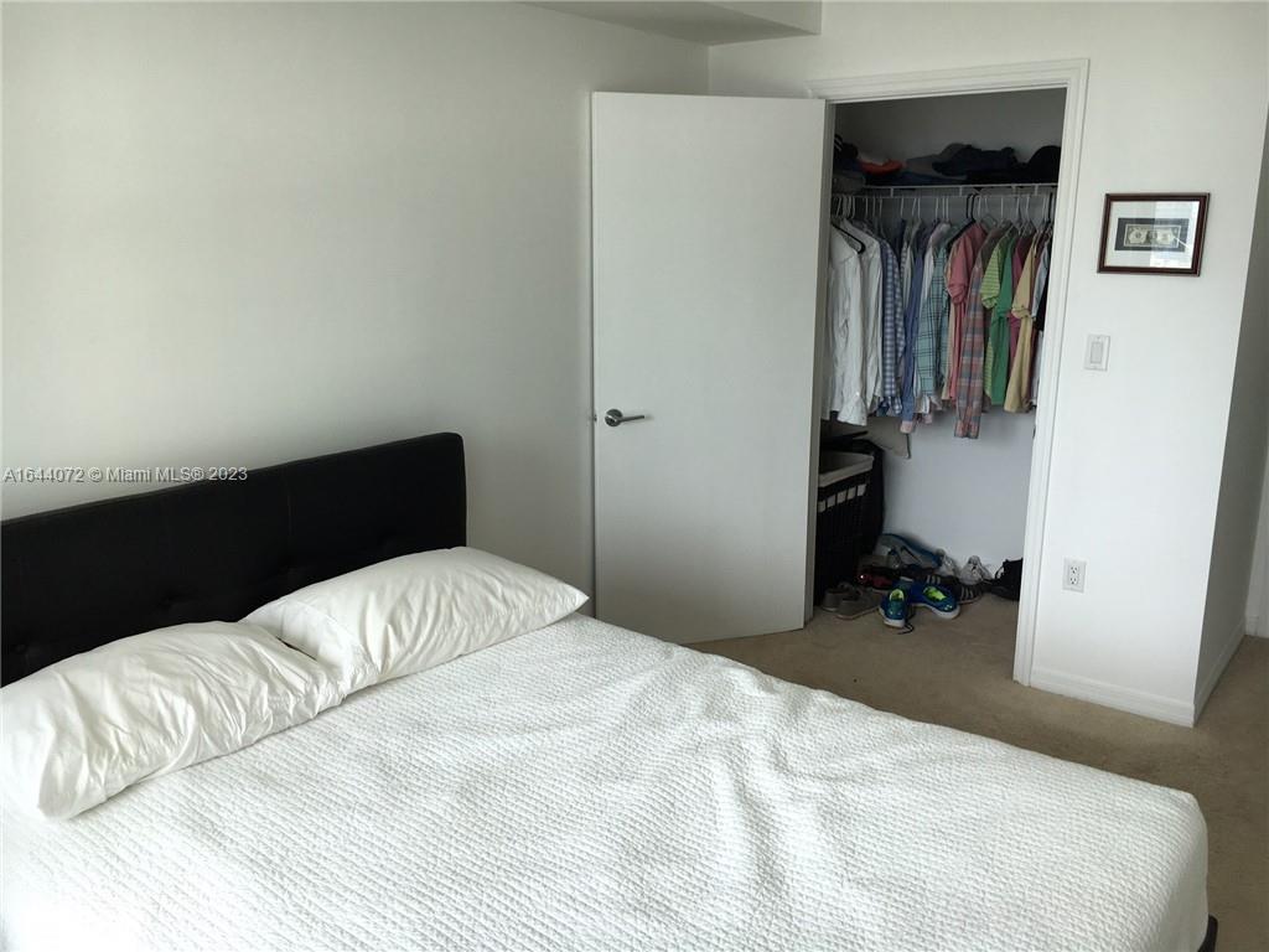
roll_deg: +0.4
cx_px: 634
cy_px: 476
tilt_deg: -12.8
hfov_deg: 61.7
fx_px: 1063
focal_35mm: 29
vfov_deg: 48.2
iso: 25
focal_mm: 4.15
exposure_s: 1/60
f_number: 2.2
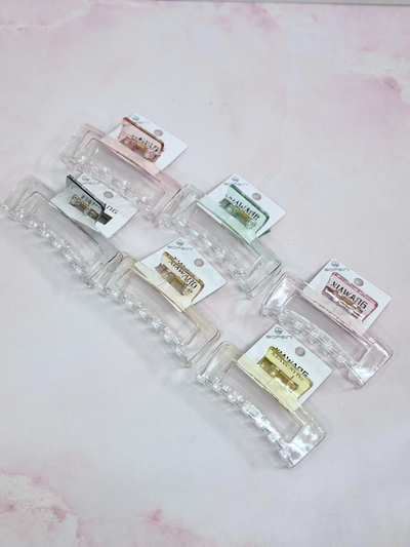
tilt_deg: -70.4
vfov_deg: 39.6
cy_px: 274
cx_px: 205
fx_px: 758
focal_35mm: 48
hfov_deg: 30.3
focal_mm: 6.86
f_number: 1.78
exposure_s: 1/227
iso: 80
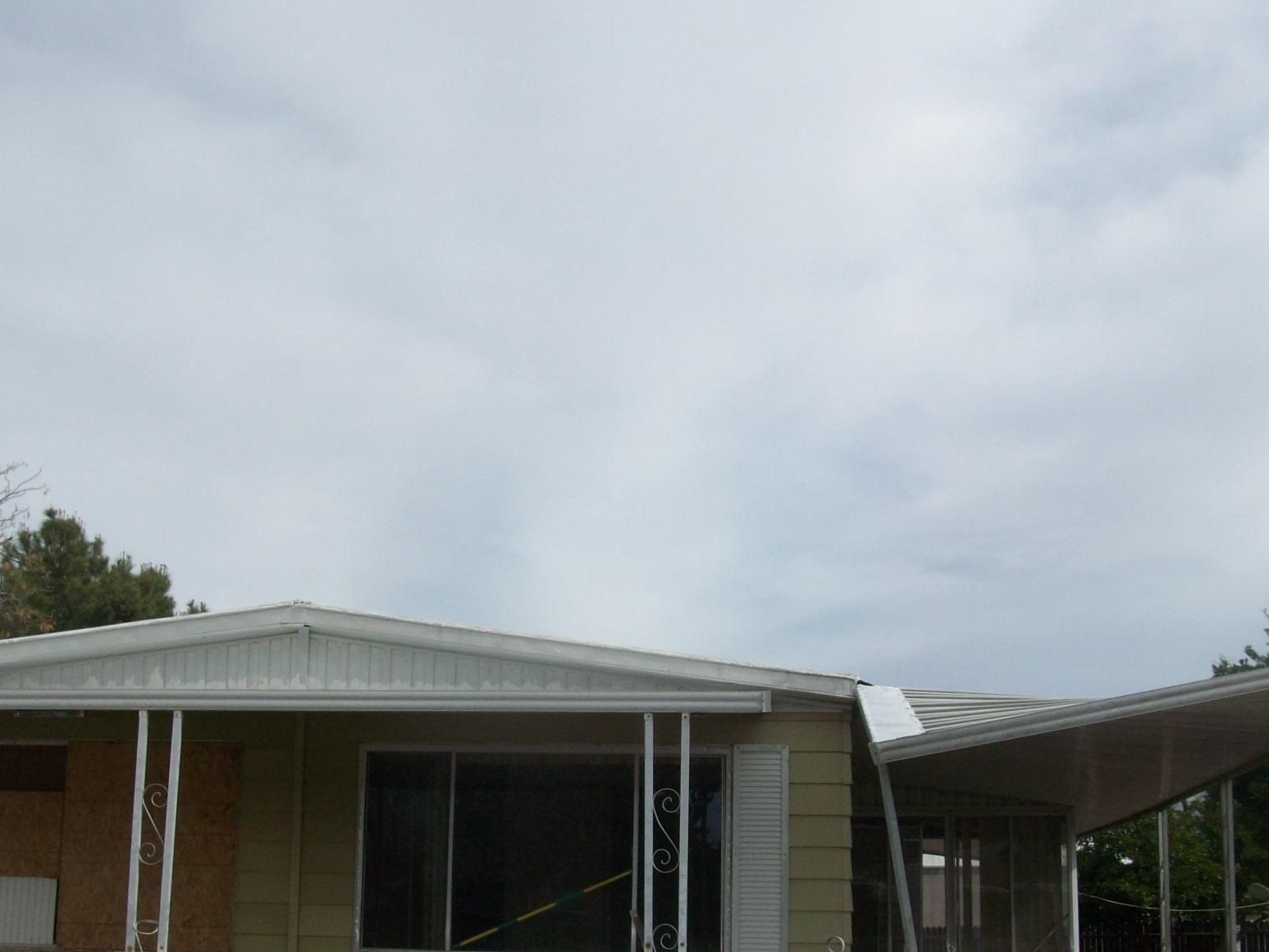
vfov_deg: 32.1
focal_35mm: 45
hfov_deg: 42.1
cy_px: 585
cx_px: 637
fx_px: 1650
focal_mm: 5.7
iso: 64
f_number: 5.5
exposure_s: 1/496
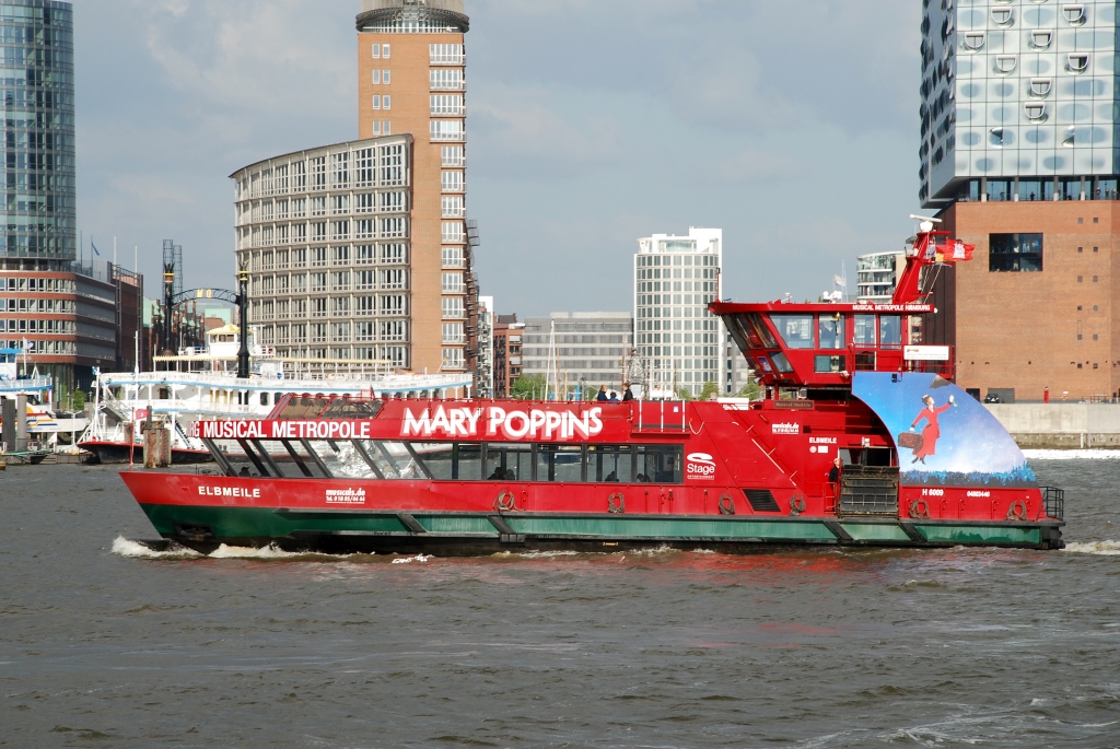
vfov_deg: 9.2
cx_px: 560
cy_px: 374
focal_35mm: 150
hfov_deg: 13.7
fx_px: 4671
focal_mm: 100
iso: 140
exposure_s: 1/250
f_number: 10
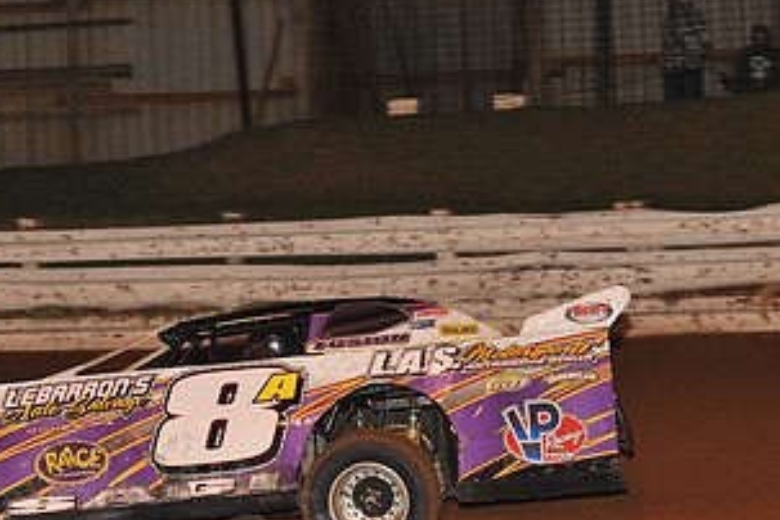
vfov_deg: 7.8
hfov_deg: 11.7
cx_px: 216
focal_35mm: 176
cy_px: 381
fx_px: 3813
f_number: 6.3
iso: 1250
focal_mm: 92
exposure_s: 1/320
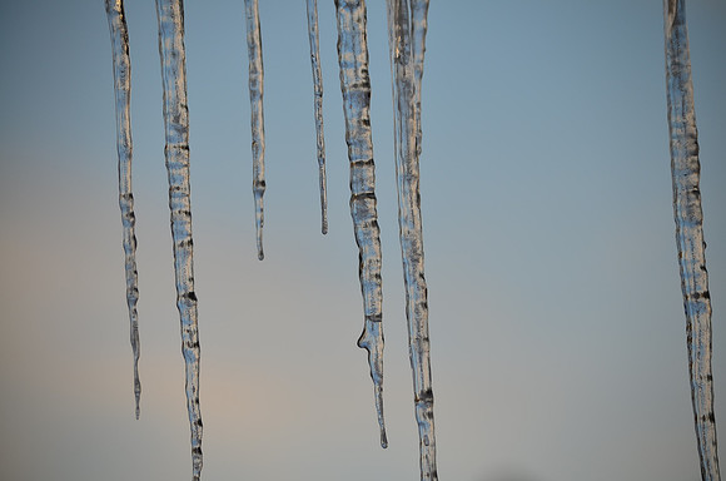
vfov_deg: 6.1
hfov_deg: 9.2
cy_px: 240
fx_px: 4528
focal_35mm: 225
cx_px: 363
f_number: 4.8
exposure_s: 1/500
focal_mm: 150
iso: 100
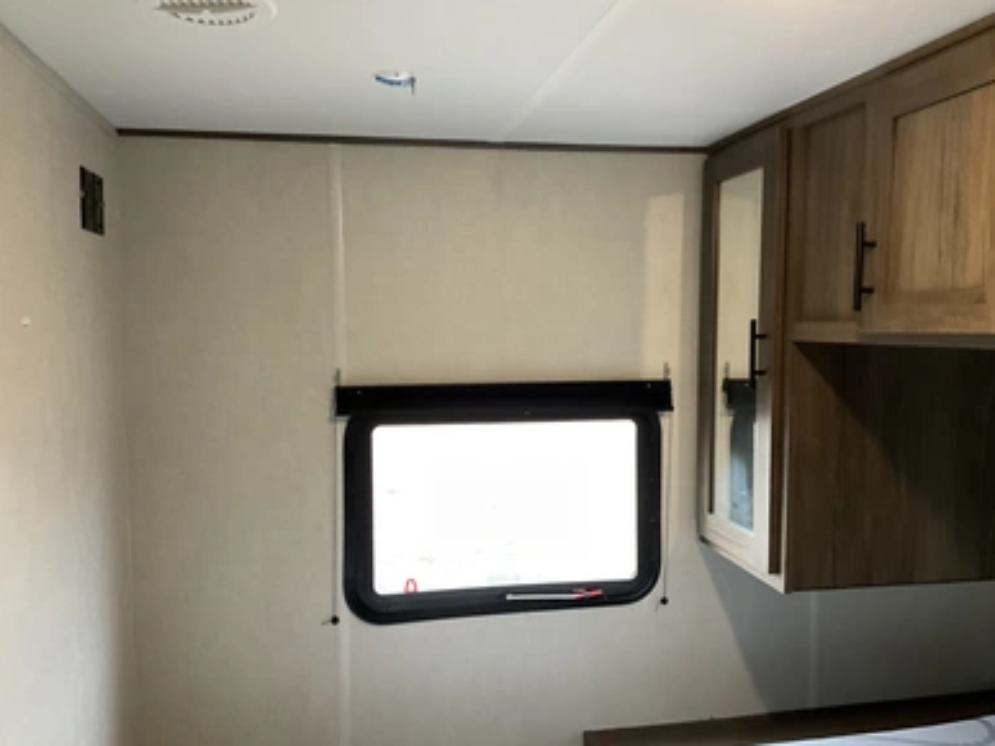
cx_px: 496
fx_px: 862
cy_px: 381
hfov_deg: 60.0
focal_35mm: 30
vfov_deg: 46.8
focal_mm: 3
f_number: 1.8
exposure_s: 1/60
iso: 160
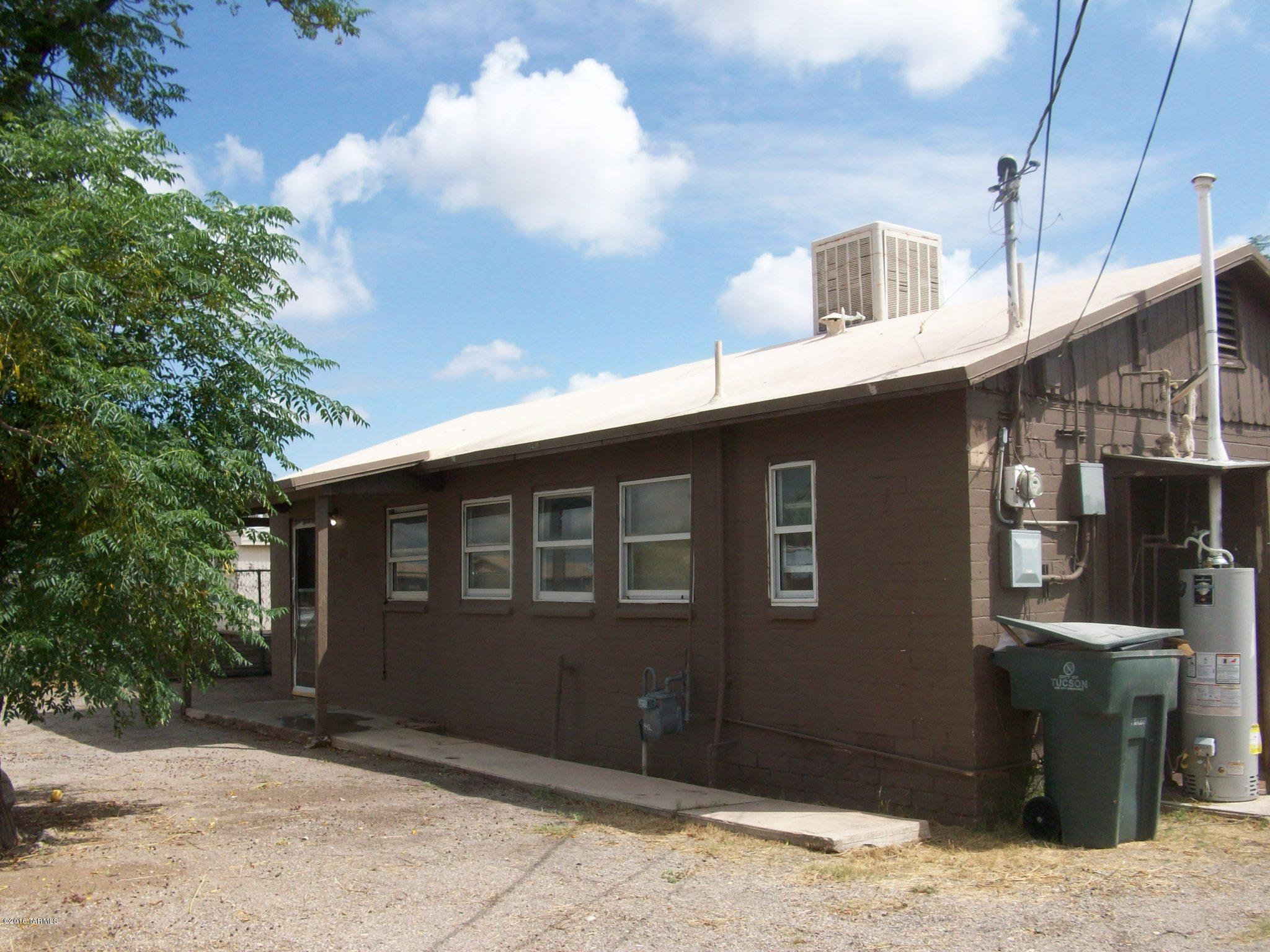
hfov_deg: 54.0
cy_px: 476
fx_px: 1247
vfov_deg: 41.8
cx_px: 635
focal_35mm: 34
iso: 64
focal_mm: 5.7
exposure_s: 1/348
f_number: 5.5
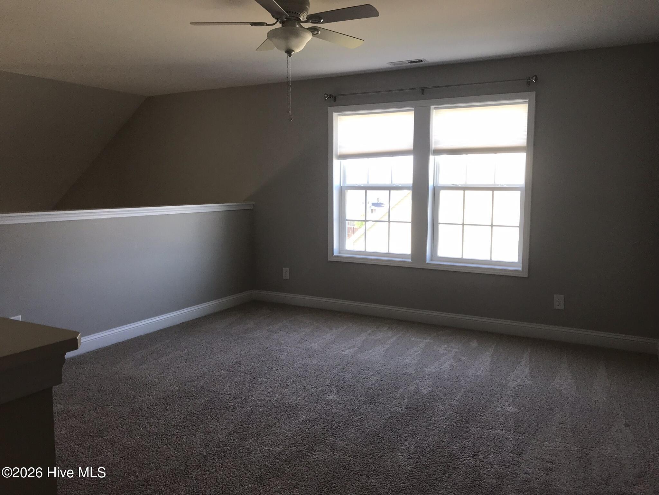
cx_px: 330
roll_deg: -0.1
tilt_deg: -5.7
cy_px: 248
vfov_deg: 49.7
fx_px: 533
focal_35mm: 28
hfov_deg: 63.4
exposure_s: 1/60
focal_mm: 3.99
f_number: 1.8
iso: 25
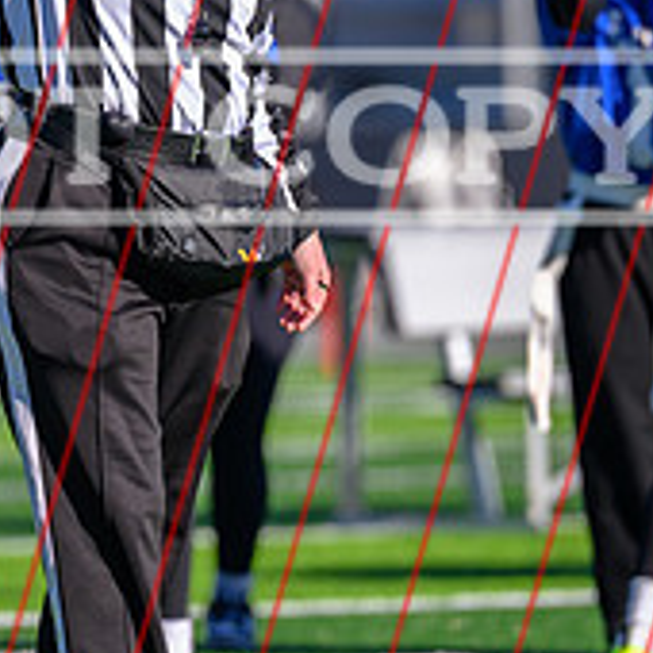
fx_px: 15687
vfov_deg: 2.4
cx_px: 287
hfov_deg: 2.4
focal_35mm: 735
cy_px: 254
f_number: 2.8
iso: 90
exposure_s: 1/1000
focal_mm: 200
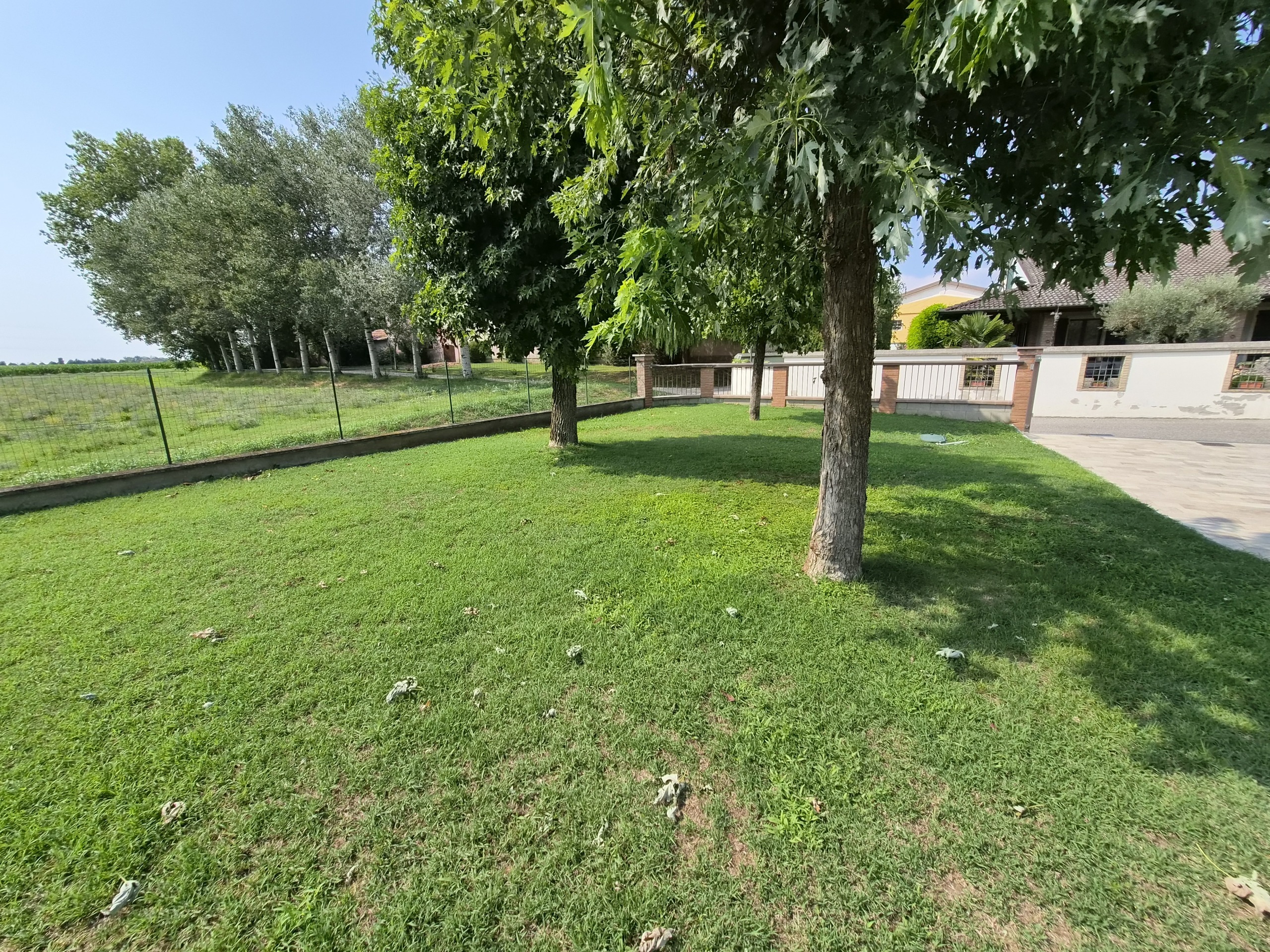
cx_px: 635
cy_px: 476
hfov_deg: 106.2
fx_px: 477
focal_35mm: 13
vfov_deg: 89.9
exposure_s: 1/4072
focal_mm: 2.2
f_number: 2.2
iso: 100
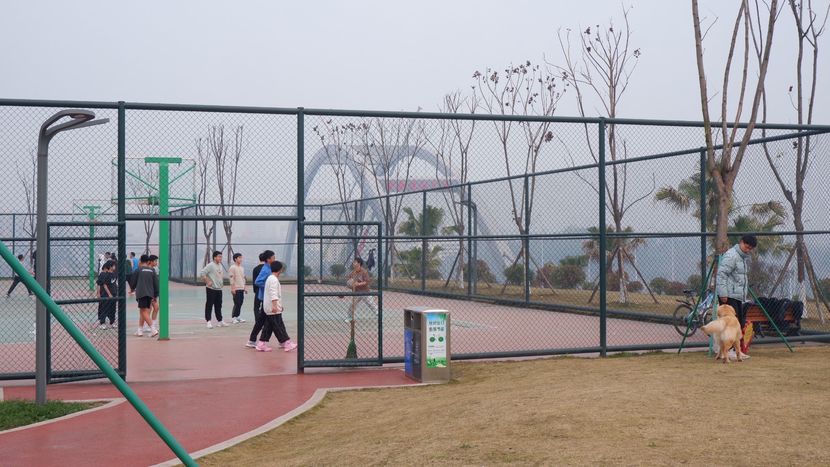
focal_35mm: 48
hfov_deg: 42.9
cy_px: 189
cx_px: 408
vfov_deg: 24.9
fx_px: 1056
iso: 200
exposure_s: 1/160
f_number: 8
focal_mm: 30.5
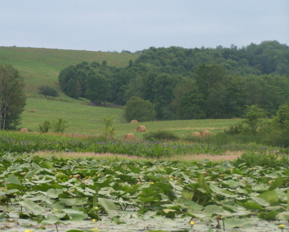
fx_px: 1429
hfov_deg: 11.6
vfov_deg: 9.3
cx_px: 144
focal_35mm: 167
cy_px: 146
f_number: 3.2
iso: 100
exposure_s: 1/60
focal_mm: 21.2
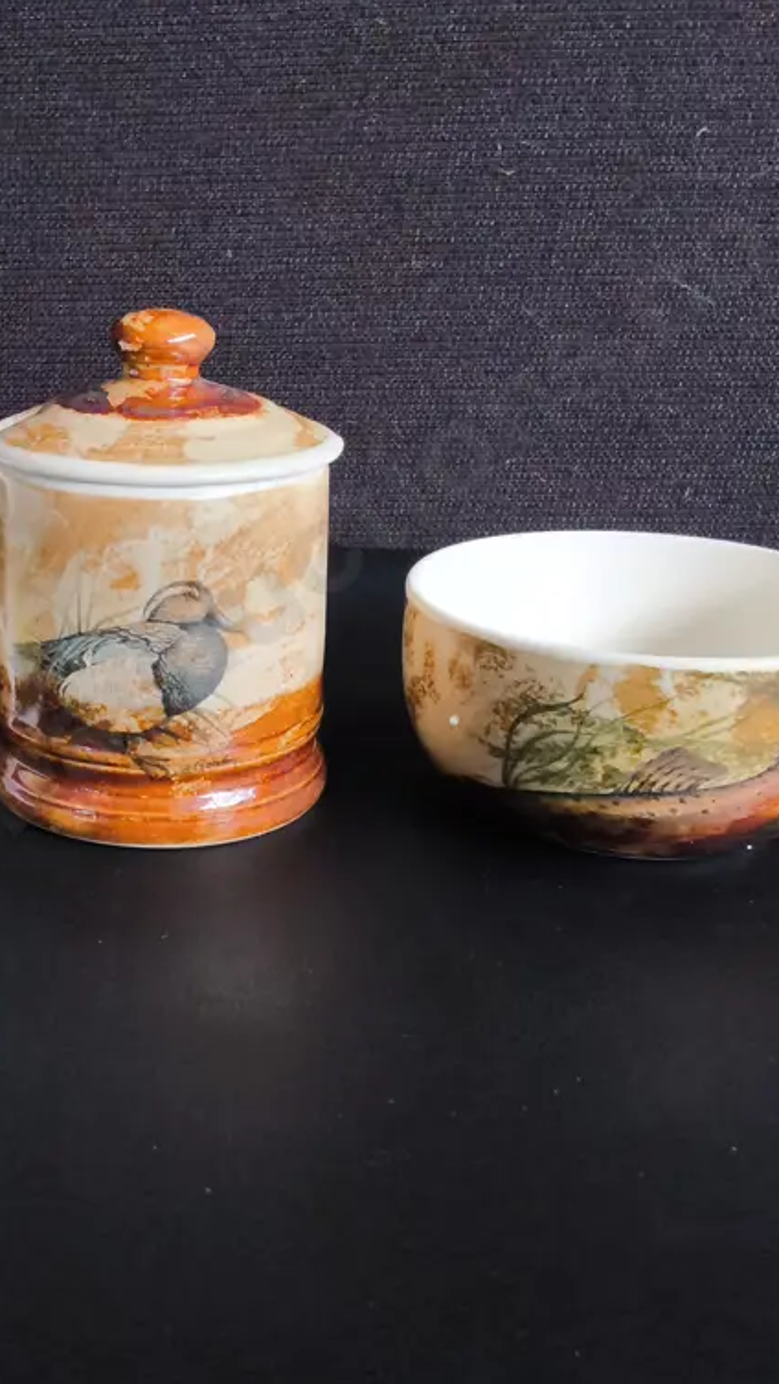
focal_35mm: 40
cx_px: 152
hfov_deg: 29.0
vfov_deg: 50.5
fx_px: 1468
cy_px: 686
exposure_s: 1/120
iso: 400
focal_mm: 2.87
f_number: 2
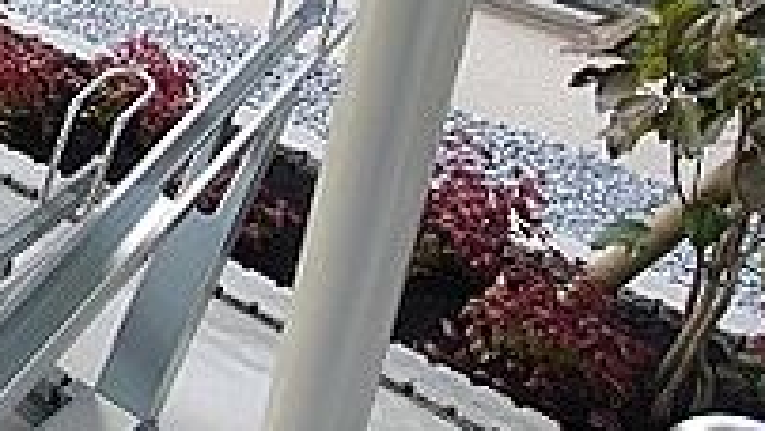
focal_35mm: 62
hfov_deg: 25.2
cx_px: -398
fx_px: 1259
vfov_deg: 17.6
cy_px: -197
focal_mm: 9
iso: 125
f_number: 4
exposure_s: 1/60
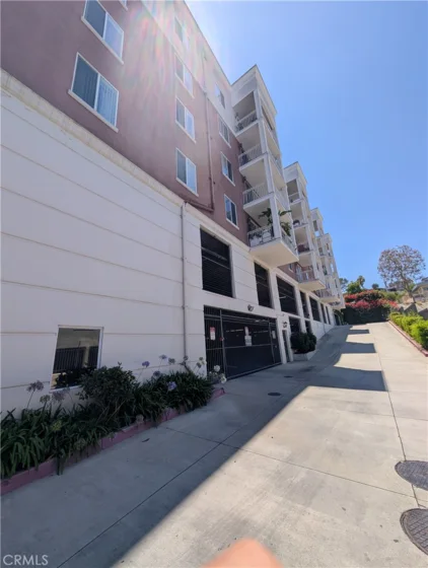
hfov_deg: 94.7
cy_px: 284
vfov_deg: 110.4
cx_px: 214
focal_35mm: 12
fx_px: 197
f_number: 1.7
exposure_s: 1/2660
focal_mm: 2.02
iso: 52
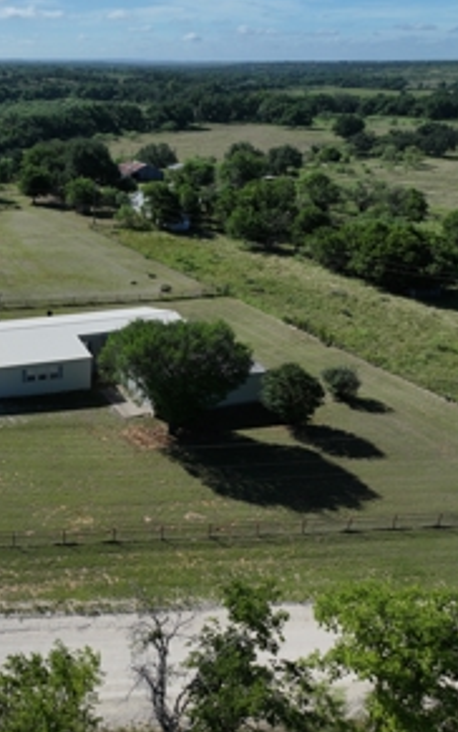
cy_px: 365
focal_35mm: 35
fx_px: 699
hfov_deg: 33.9
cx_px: 28
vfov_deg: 55.3
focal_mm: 12.29
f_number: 2.8
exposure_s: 1/500
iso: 140
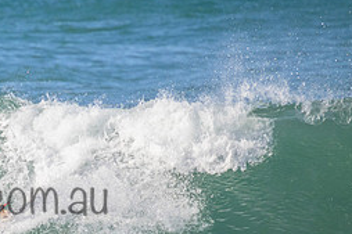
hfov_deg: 1.1
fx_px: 17871
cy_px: 182
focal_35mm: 1829
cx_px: -39
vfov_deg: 0.8
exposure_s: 1/2000
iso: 1600
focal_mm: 800
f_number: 11
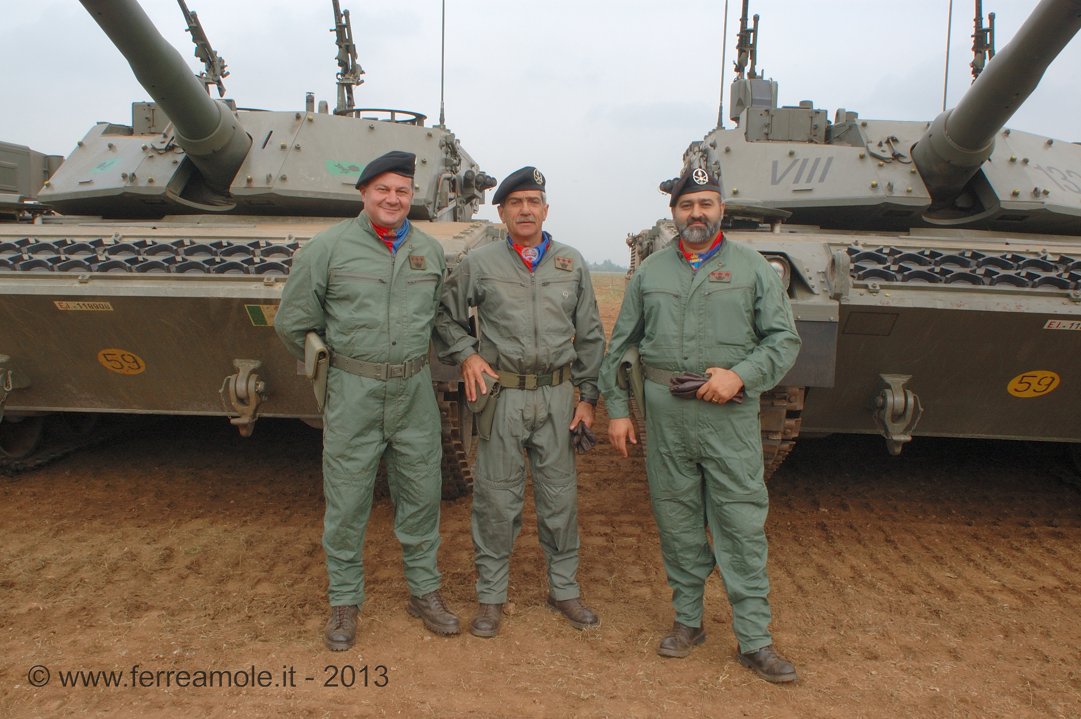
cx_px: 540
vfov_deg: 43.5
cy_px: 360
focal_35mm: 30
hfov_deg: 62.0
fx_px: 900
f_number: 16
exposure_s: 1/80
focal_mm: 20
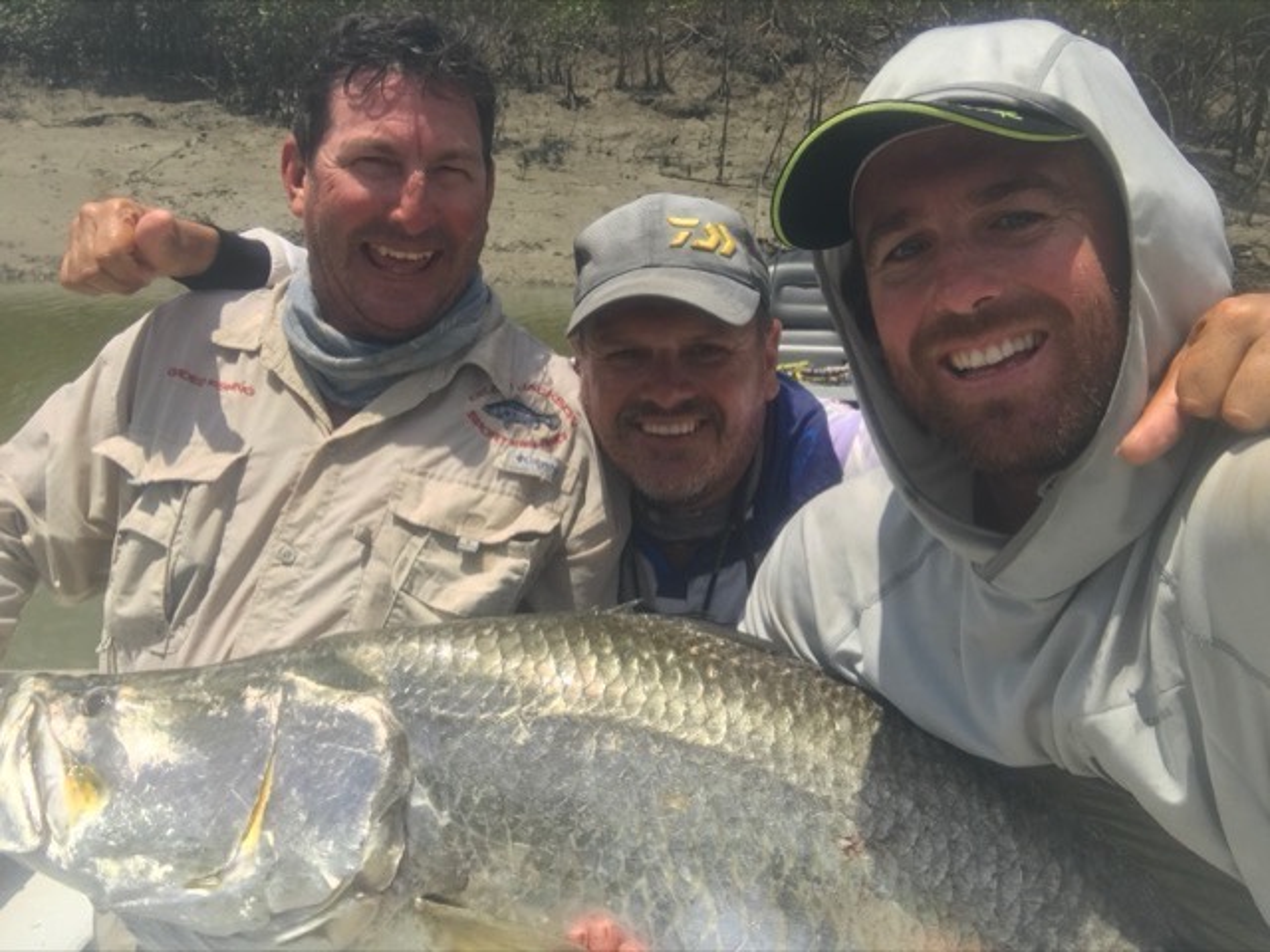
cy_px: 476
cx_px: 635
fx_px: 1174
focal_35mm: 32
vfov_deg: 44.2
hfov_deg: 56.8
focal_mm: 2.87
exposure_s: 1/984
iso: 25
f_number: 2.2
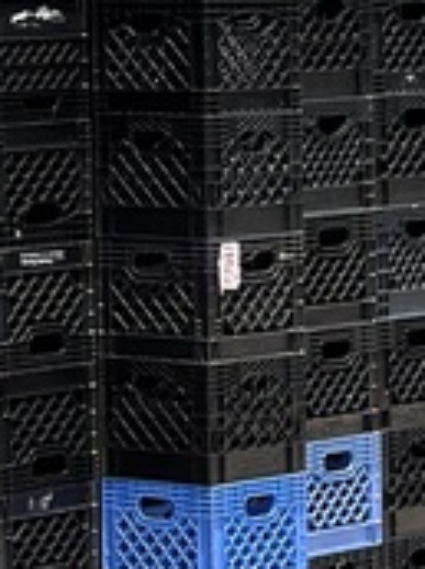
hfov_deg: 5.5
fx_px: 4387
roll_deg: +0.8
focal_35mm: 267
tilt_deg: -7.3
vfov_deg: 7.4
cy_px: 507
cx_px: 333
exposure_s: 1/5882
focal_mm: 6.76
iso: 64
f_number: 1.78
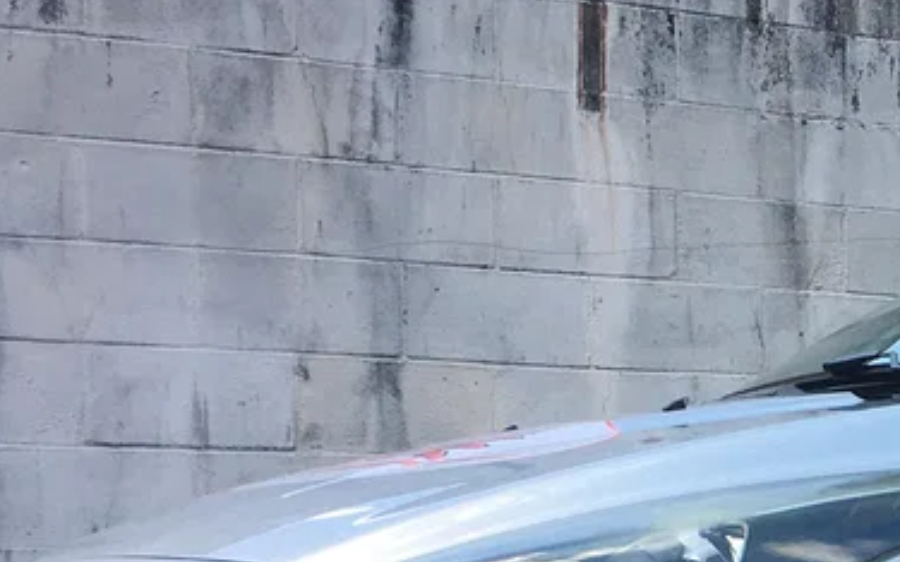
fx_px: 2574
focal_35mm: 105
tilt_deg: +0.5
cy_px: 603
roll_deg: +0.2
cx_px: 1284
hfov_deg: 18.0
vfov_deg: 12.3
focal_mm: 4.15
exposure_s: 1/601
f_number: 2.2
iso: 25
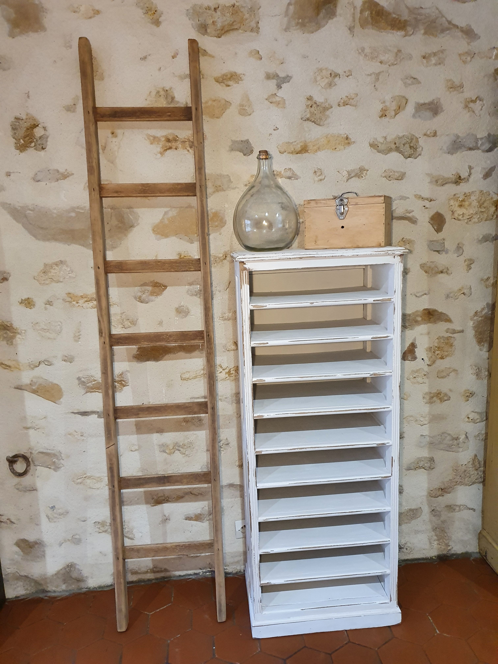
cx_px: 249
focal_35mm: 26
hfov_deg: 53.1
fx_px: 499
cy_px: 332
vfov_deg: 67.3
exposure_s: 1/50
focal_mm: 4.32
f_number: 1.5
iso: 500
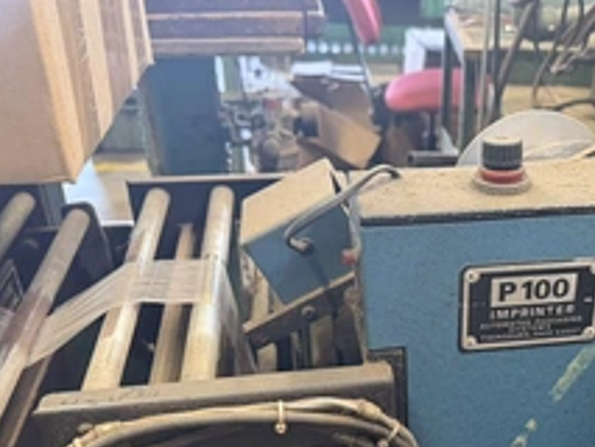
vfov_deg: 31.5
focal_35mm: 45
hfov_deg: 40.4
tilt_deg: -28.5
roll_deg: -2.3
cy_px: 344
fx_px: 774
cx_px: 475
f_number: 1.78
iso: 500
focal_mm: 6.76
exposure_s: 1/60
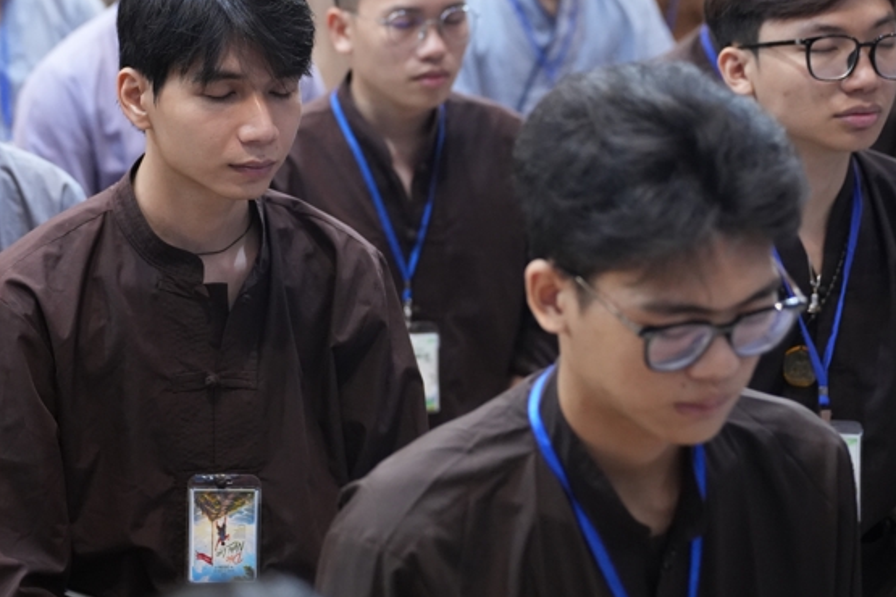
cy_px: 158
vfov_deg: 11.1
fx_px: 3061
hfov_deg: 16.5
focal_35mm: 123
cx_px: 136
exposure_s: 1/160
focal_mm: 70
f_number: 2.8
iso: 4000
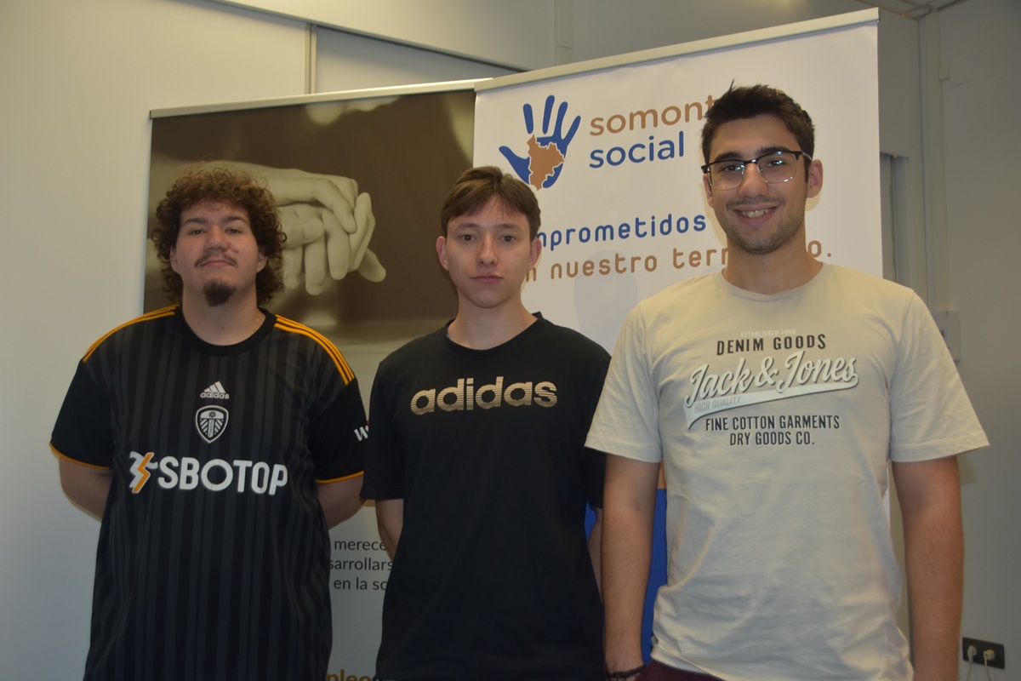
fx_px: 1063
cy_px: 340
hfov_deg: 51.3
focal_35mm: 38
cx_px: 510
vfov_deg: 35.5
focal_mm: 25
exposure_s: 1/125
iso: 400
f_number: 4
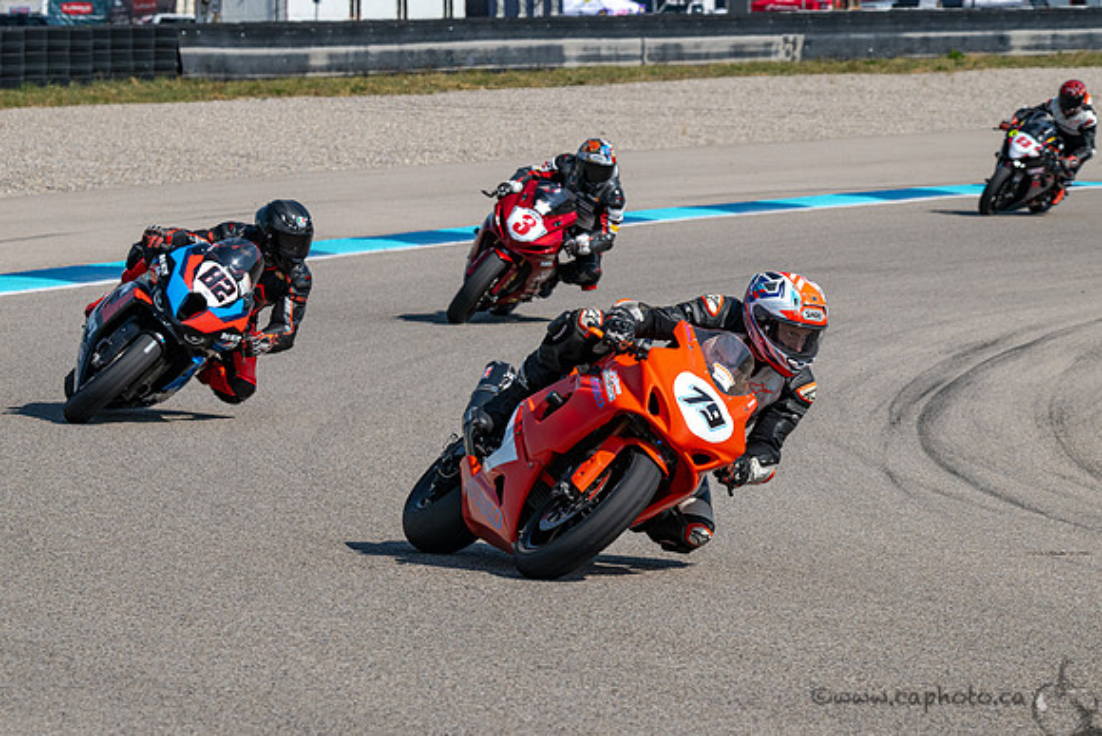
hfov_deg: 8.4
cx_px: 523
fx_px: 7510
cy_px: 421
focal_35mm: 245
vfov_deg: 5.6
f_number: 11
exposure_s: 1/1250
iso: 450
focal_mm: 200
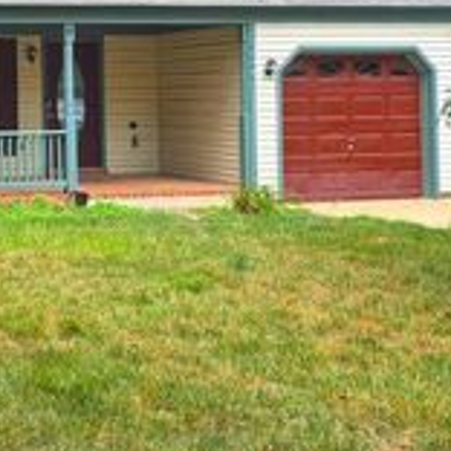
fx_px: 958
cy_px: 62
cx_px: -121
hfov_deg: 23.6
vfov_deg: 25.8
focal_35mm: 65
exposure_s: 1/449
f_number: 1.8
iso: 25
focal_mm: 5.4
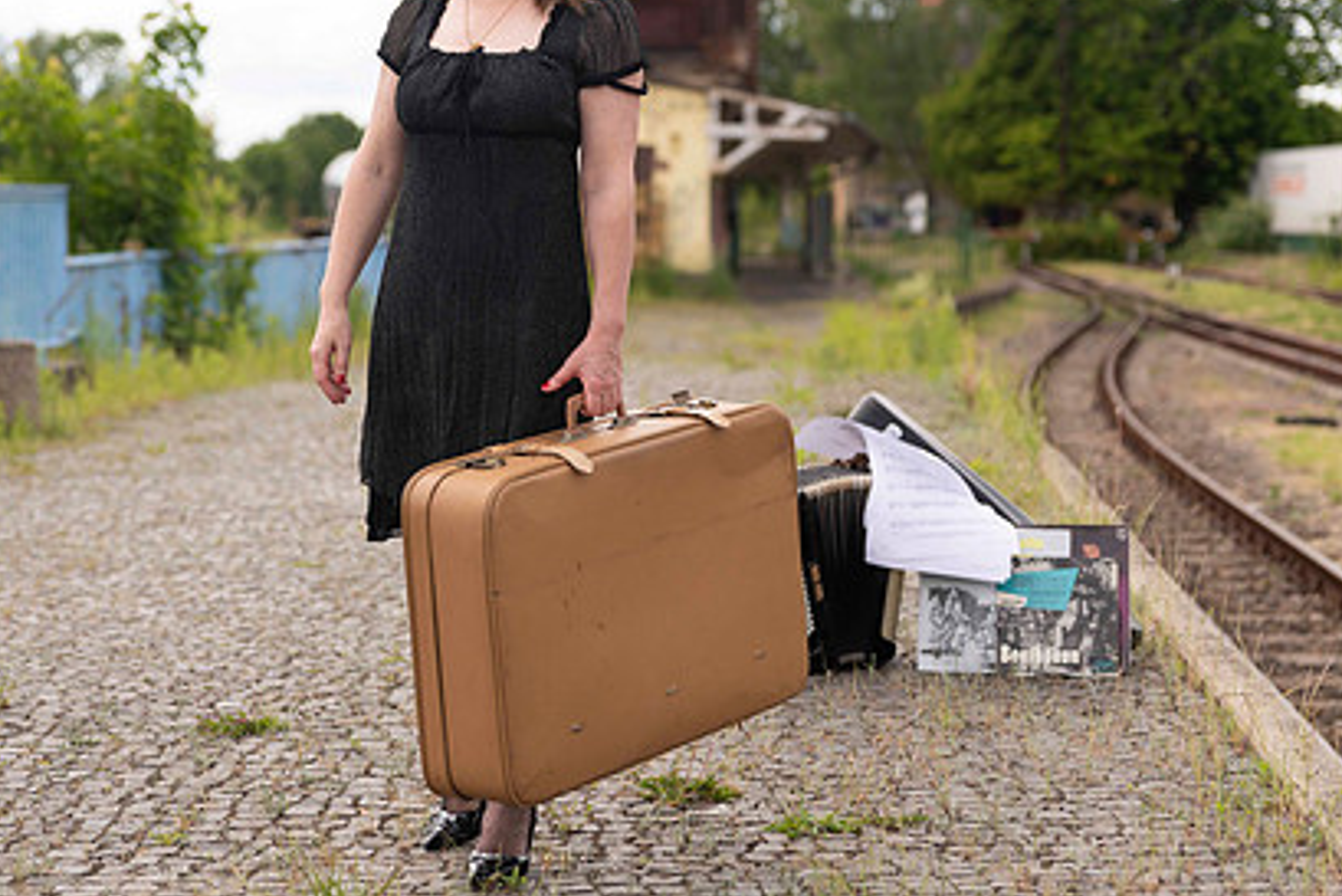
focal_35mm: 88
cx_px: 620
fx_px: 3281
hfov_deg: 23.1
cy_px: 327
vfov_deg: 15.5
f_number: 2.8
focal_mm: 62
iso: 64
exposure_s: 1/640
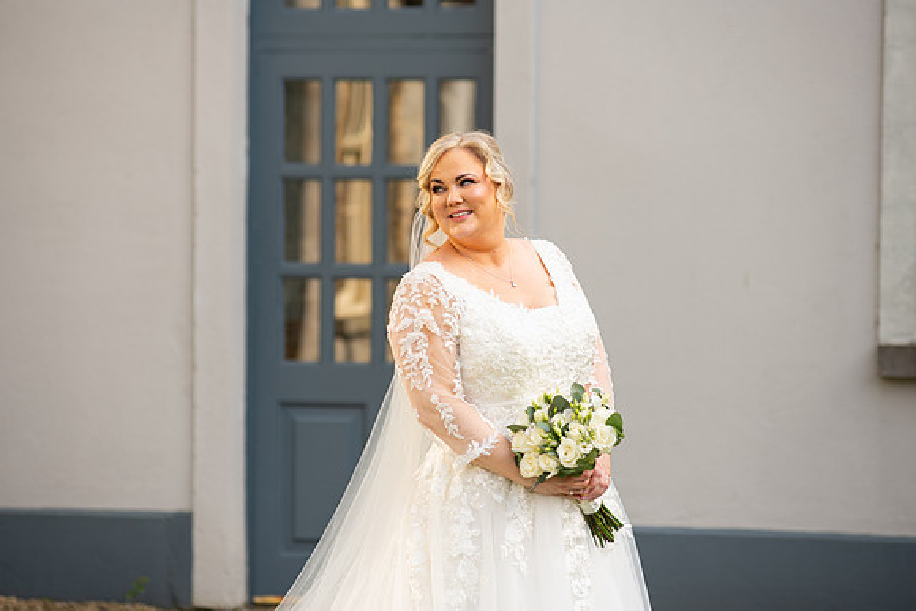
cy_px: 306
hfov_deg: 13.2
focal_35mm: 155
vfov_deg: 8.9
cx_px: 458
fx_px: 3945
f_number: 3.5
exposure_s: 1/320
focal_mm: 155
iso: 160
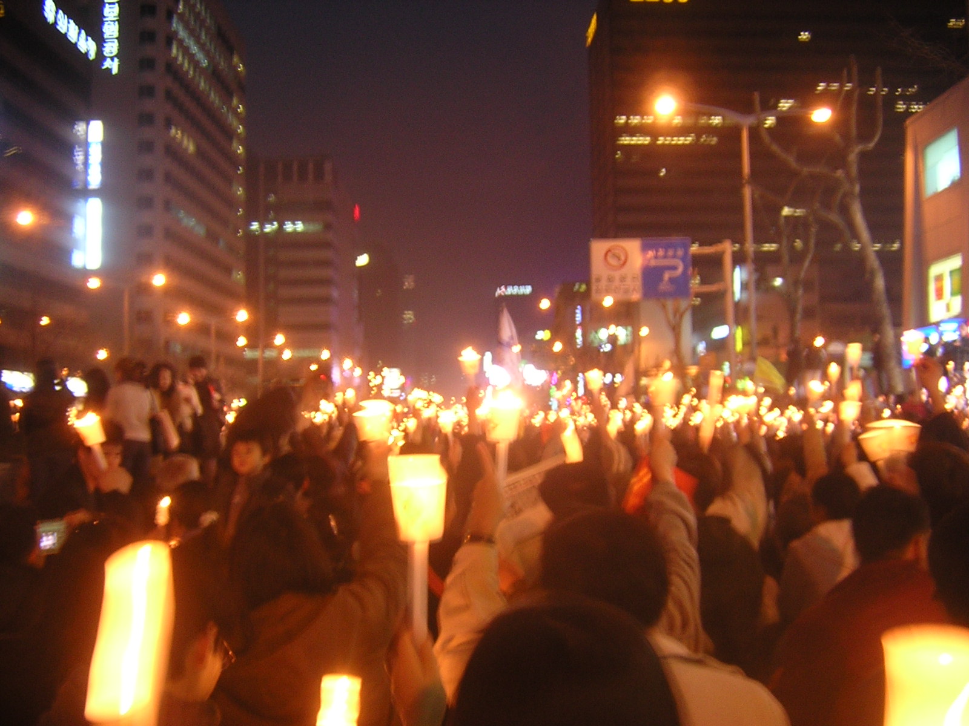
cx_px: 484
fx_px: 1008
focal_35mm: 36
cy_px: 363
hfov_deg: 51.4
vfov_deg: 39.7
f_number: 2.6
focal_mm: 4.7
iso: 159
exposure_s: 1/3.2
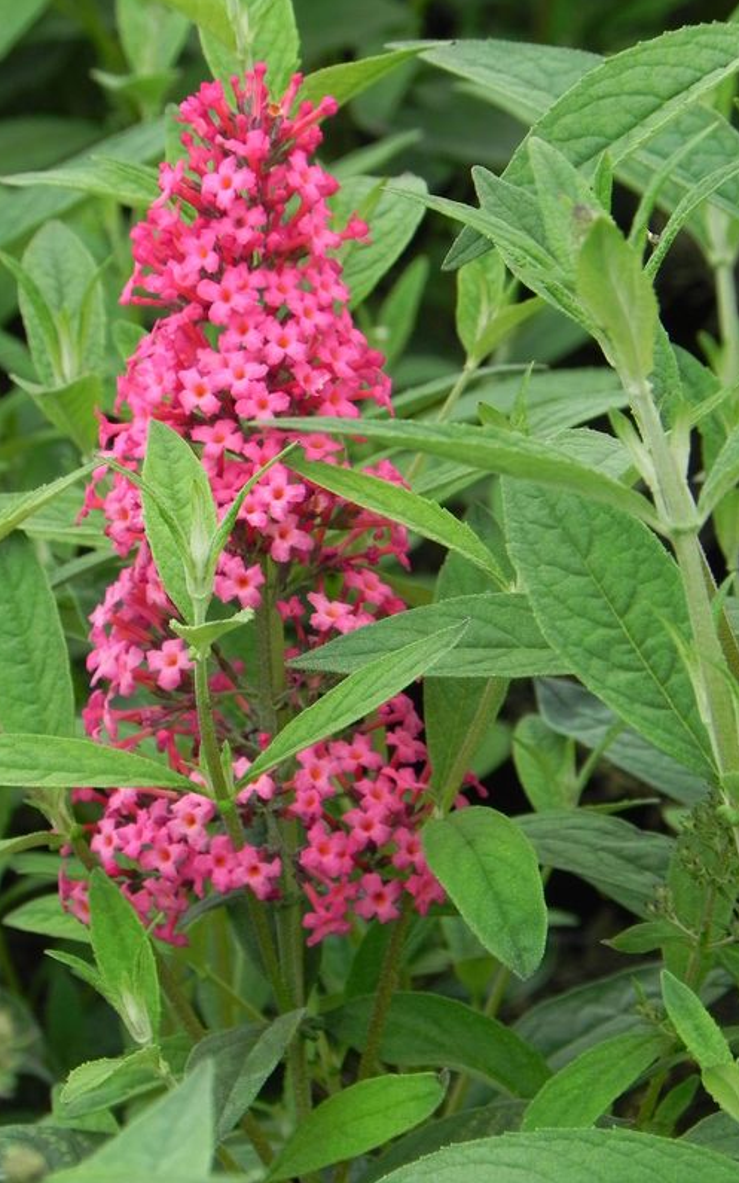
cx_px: 407
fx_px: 8473
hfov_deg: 5.0
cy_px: 591
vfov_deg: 8.0
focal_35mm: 263
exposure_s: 1/160
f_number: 5
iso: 160
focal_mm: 44
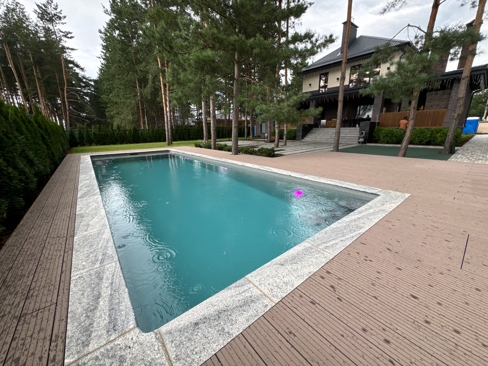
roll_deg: +1.5
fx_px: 197
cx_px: 244
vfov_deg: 85.7
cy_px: 183
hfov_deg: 102.1
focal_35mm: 14
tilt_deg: -15.1
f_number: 2.2
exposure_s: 1/251
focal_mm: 2.22
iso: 50
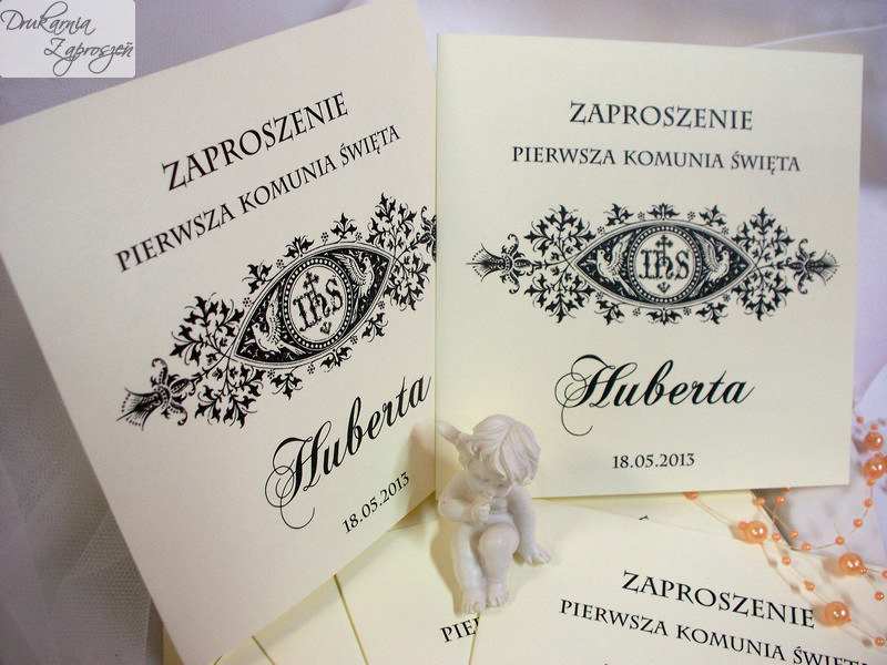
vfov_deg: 39.7
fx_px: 922
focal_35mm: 36
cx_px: 444
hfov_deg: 51.4
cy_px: 332
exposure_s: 1/60
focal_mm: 7.54
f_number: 2.8
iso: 160
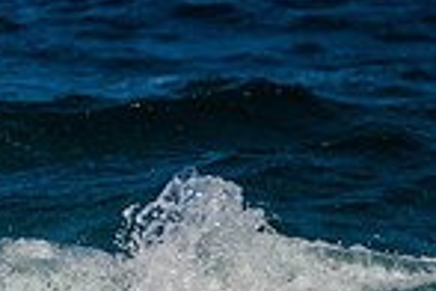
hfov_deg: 0.7
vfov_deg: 0.4
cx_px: -418
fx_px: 38171
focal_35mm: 3152
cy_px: 456
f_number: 11
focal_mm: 800
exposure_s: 1/1600
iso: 560
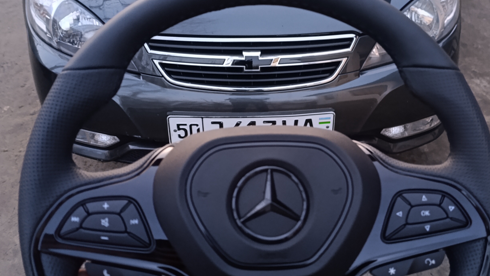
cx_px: 281
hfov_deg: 48.2
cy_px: 114
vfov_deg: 28.3
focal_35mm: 42
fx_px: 546
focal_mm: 6.14
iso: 1600
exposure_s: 1/25
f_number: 1.6
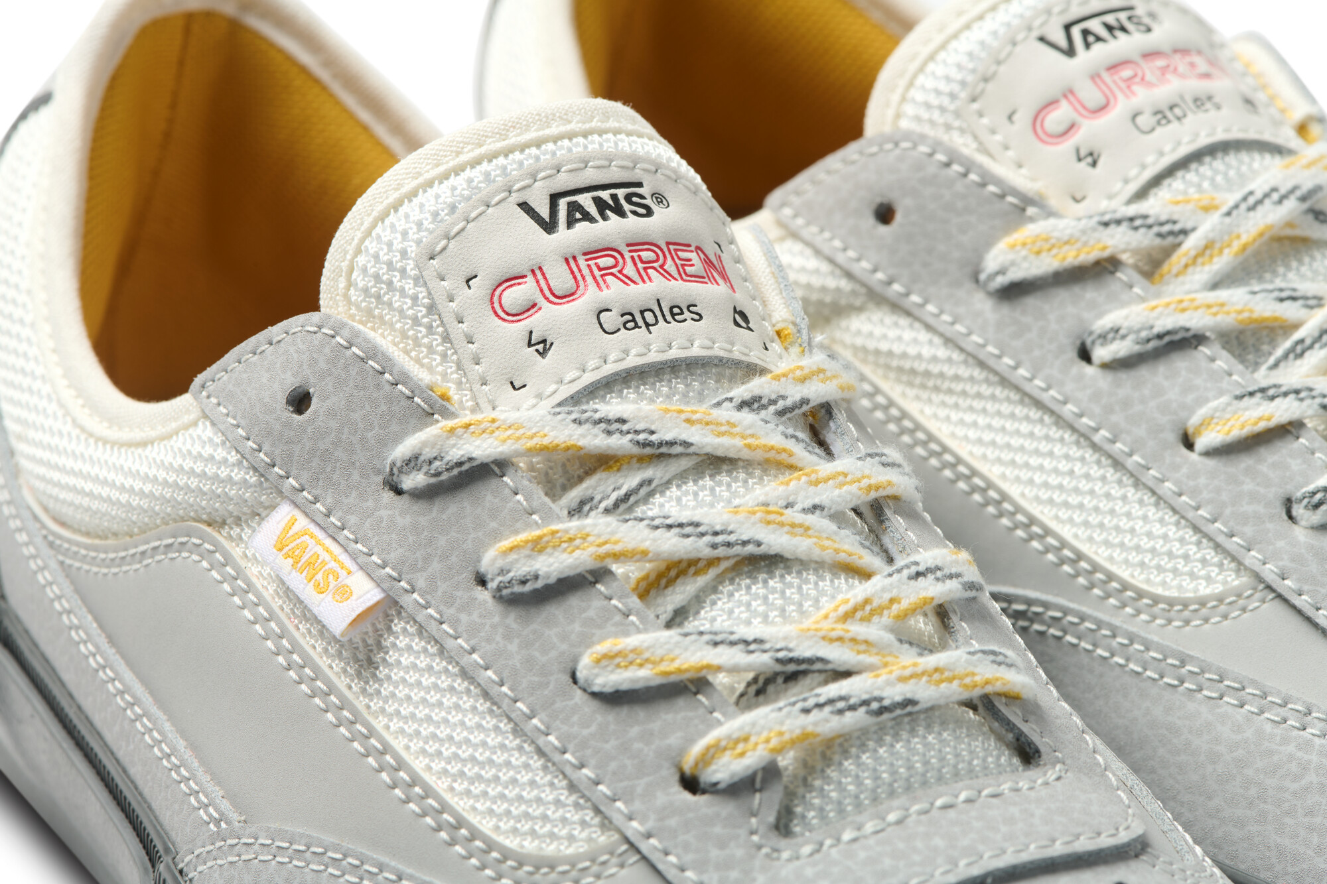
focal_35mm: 105
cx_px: 664
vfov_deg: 13.0
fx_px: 3870
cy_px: 442
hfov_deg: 19.5
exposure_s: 1/125
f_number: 18
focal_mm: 105
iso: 80
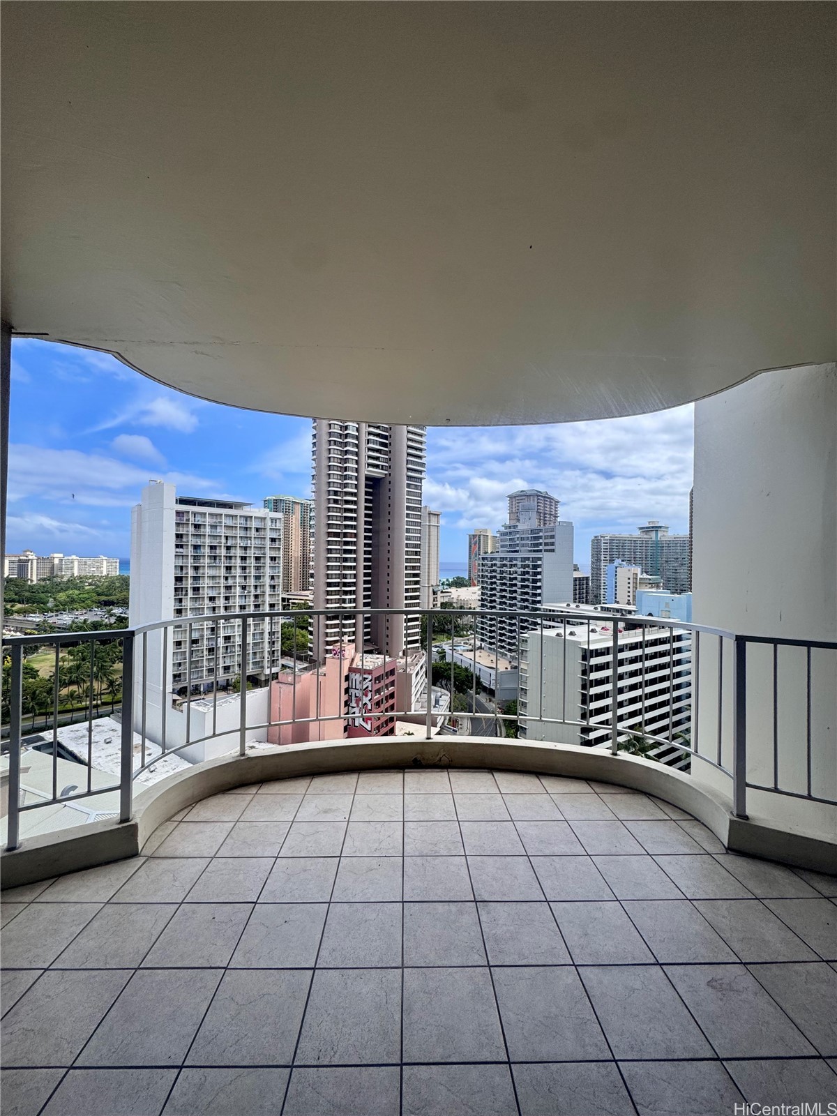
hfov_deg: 85.7
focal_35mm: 14
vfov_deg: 102.1
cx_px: 418
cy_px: 558
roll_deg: -0.9
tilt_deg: +0.7
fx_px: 451
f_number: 2.2
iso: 40
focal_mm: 2.22
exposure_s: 1/707
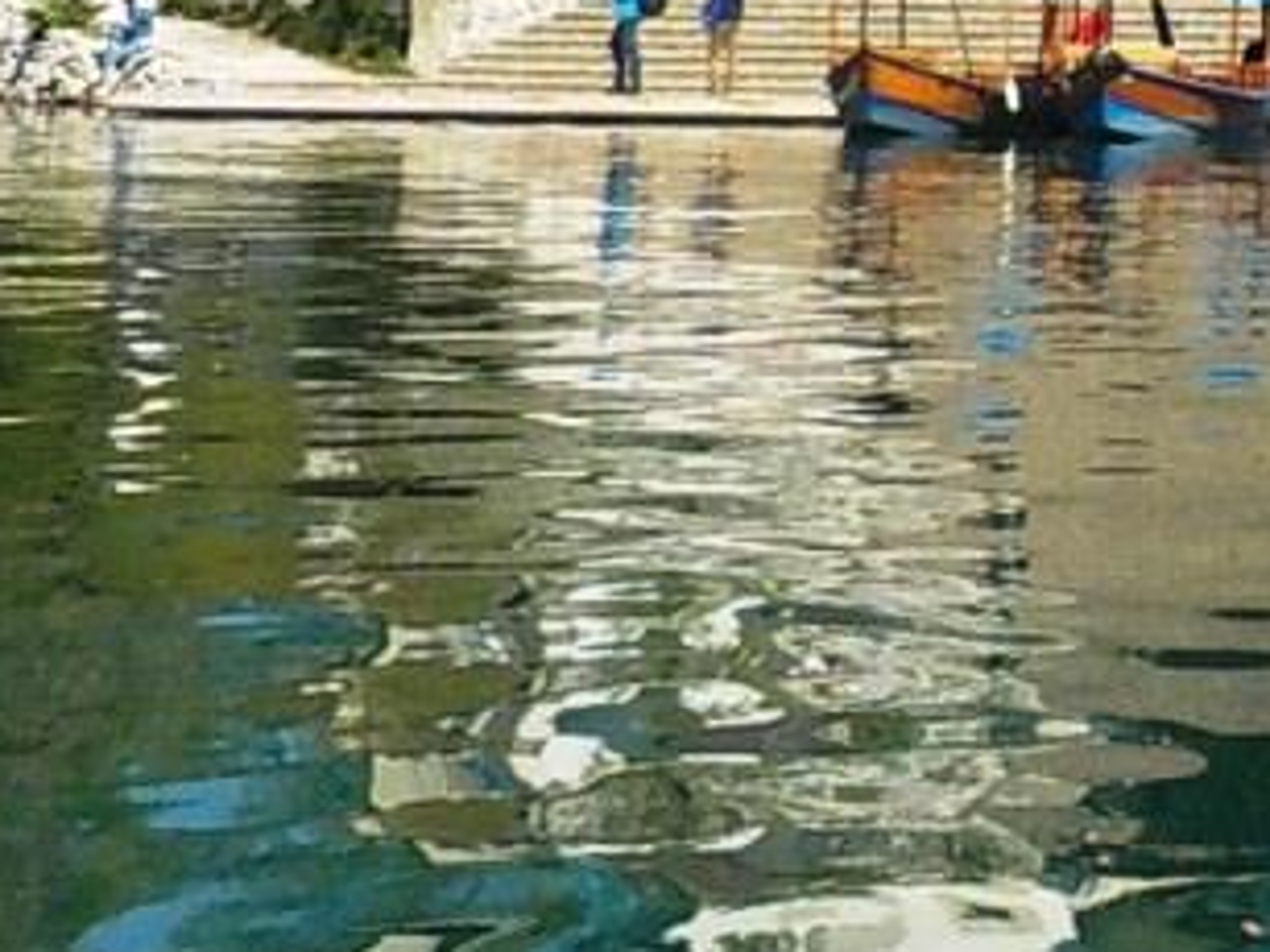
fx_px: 3667
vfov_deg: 13.7
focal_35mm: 100
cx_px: 1771
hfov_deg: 18.0
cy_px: -546
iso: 125
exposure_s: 1/1250
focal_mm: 4.1
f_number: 3.3
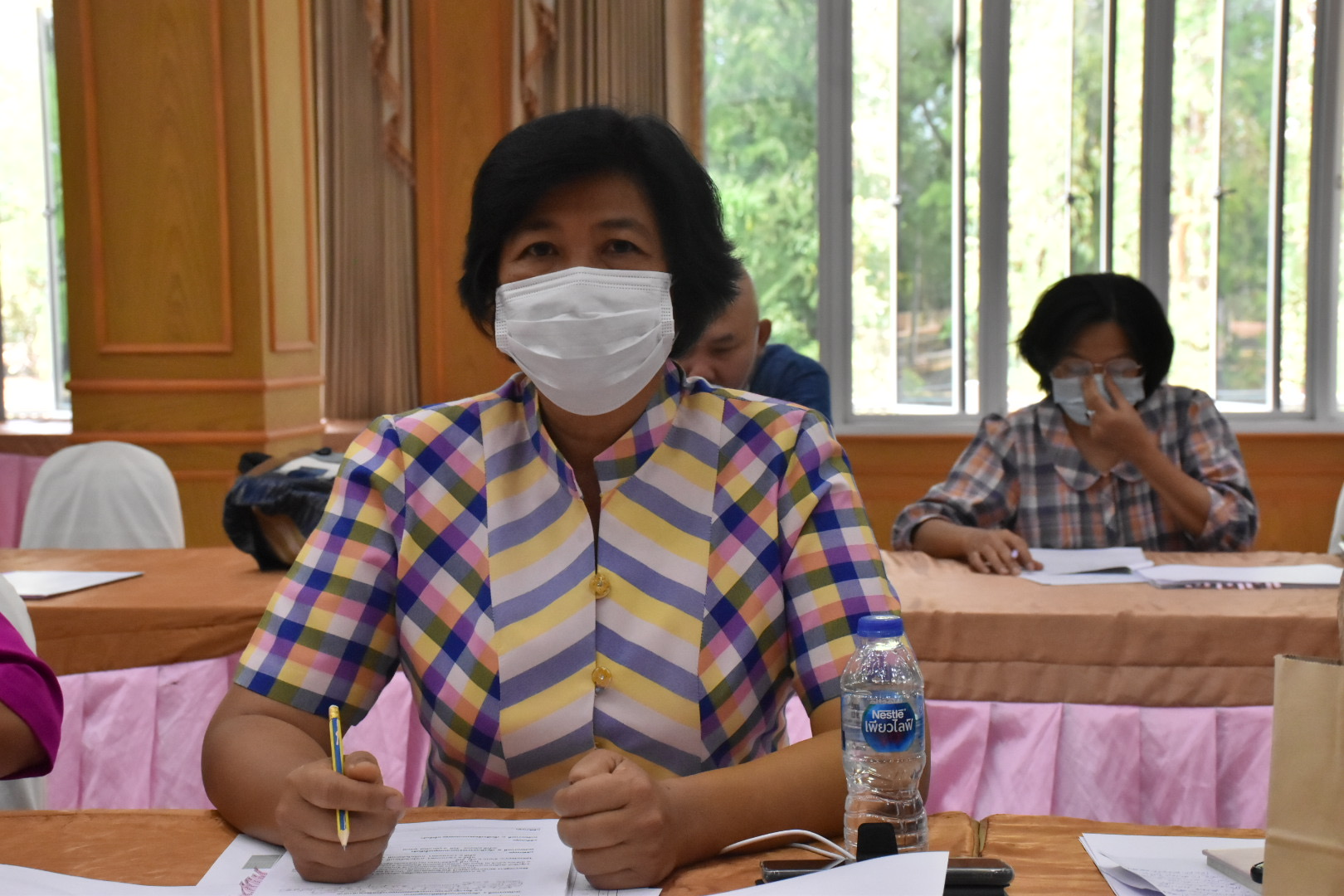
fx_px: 2352
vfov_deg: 21.6
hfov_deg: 31.9
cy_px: 448
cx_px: 672
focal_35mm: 63
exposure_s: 1/200
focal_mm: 42
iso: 2500
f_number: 7.1
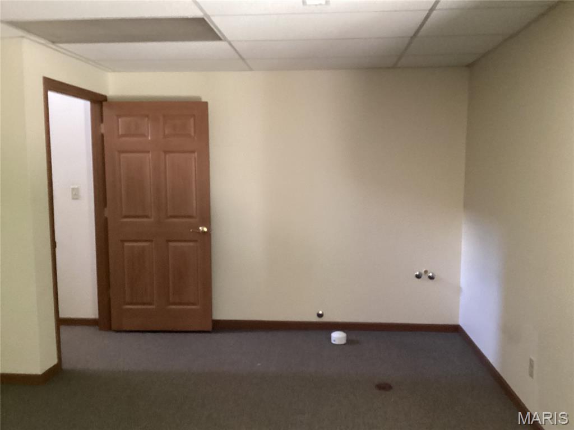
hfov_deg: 58.4
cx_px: 287
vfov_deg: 45.4
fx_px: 514
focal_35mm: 31
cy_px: 215
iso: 640
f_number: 2.4
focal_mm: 3.3
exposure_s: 1/30
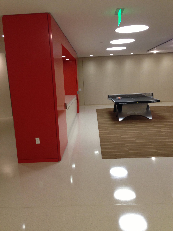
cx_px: 86
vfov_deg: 55.4
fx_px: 220
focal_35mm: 33
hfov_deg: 42.9
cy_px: 116
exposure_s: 1/20
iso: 125
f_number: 2.4
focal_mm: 4.13
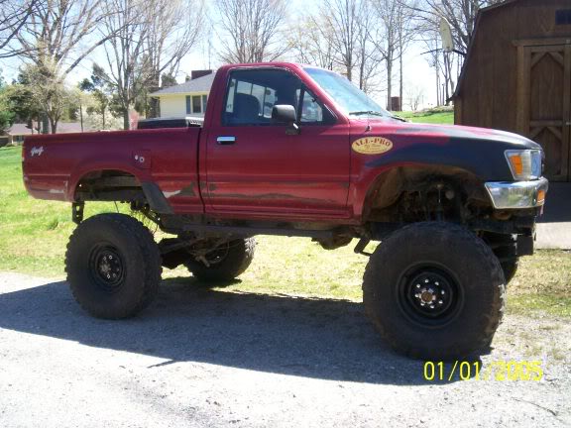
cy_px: 214
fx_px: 594
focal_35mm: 36
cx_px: 286
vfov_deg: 39.7
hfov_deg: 51.4
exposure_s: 1/183
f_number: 4.5
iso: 100
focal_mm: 5.9
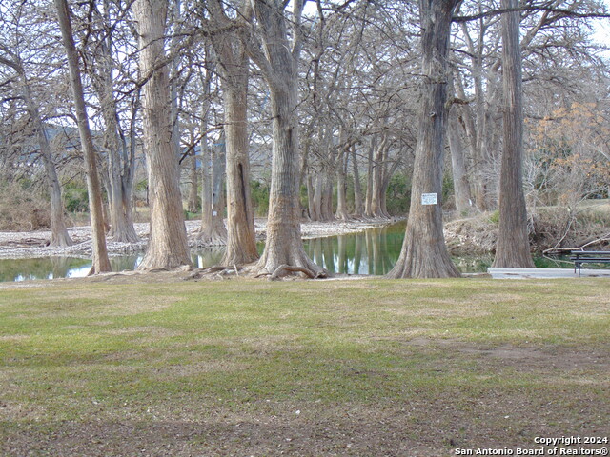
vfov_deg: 29.1
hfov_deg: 38.2
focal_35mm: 50
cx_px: 305
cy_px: 228
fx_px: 881
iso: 80
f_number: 3.5
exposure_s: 1/160
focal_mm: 9
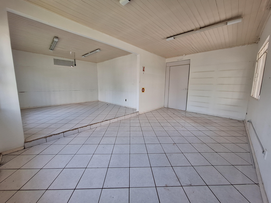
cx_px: 136
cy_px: 102
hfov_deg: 106.2
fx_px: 102
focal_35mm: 13
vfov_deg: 89.9
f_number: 2.2
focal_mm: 1.74
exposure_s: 1/40
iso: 100
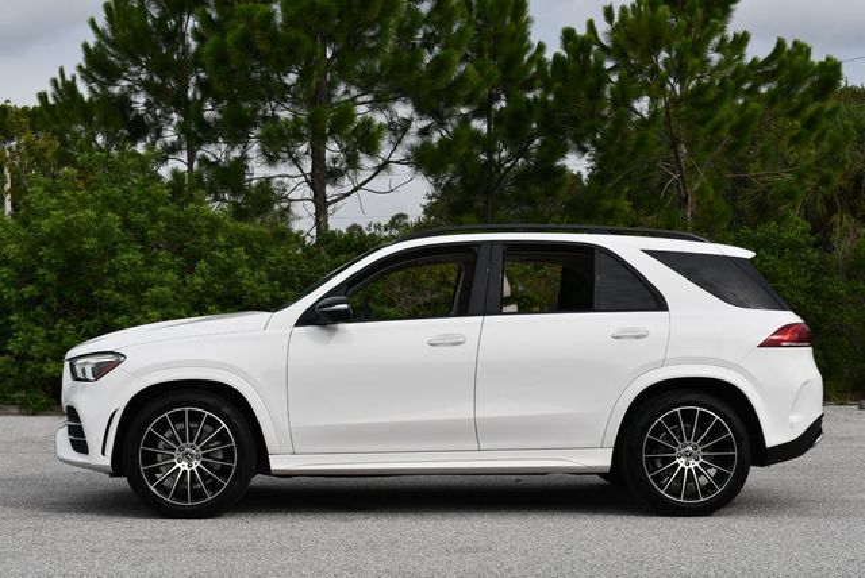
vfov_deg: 23.4
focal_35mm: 58
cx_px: 432
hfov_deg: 34.5
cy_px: 289
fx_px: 1395
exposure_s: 1/250
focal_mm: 29
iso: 110
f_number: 8
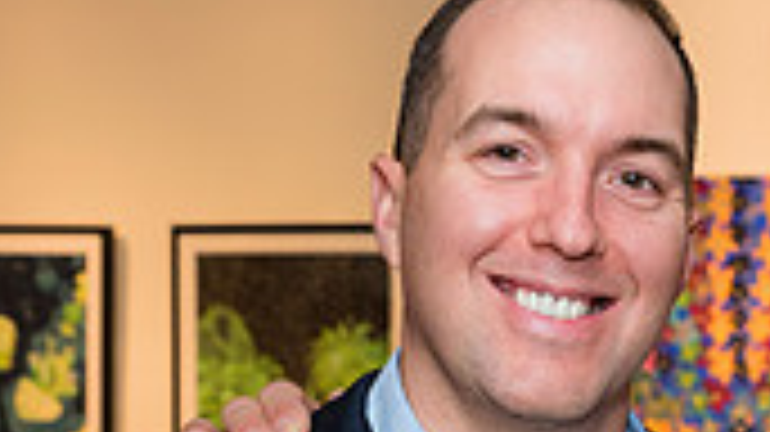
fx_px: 3510
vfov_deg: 7.0
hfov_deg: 12.3
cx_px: 865
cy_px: 569
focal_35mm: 172
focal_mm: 48
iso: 800
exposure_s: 1/125
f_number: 5
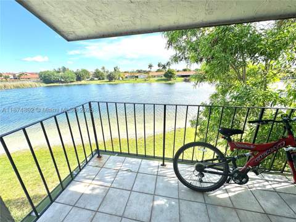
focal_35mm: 14
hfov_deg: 102.1
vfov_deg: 85.7
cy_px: 111
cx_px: 148
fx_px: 120
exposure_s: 1/899
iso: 40
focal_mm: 2.22
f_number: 2.2
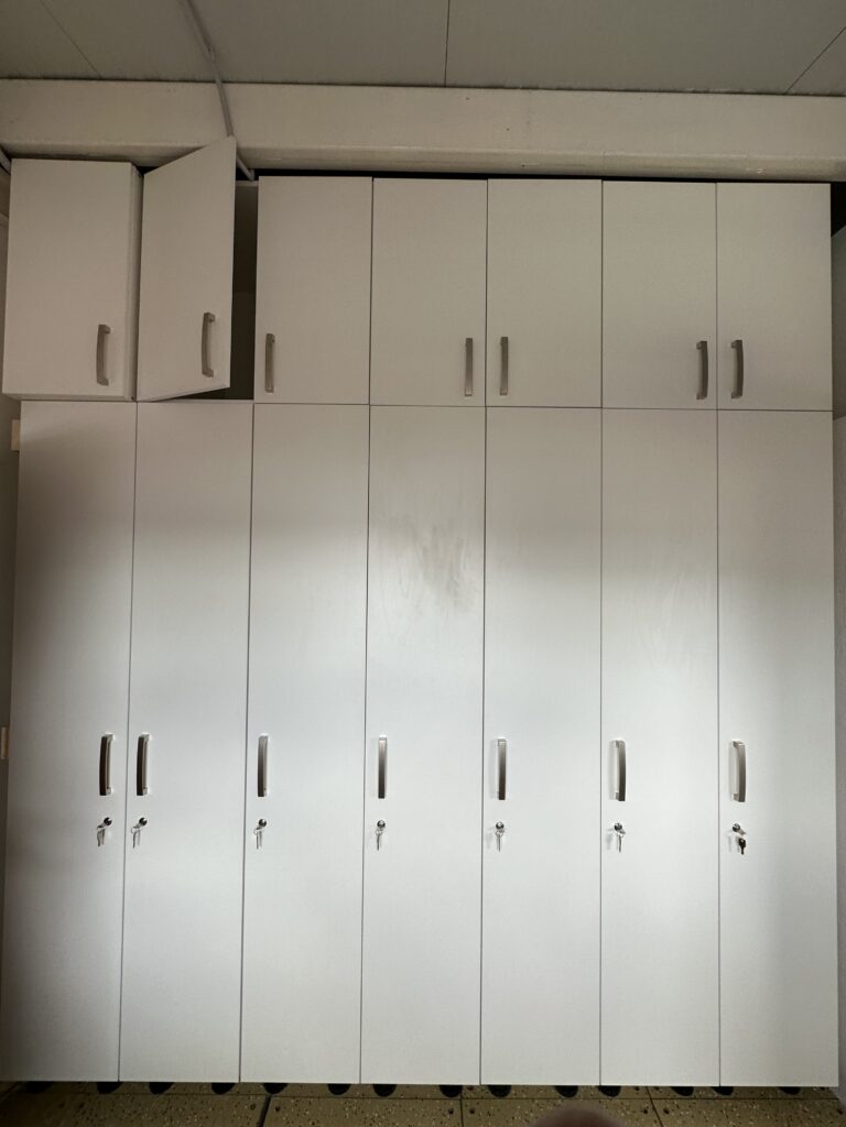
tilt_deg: +2.0
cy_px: 564
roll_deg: +1.5
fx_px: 456
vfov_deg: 102.1
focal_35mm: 14
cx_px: 423
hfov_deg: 85.7
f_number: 2.2
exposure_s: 1/99
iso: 50
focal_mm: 2.22
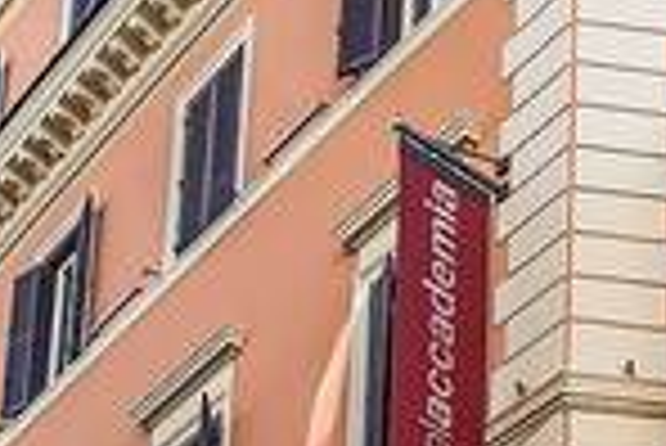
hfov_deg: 15.9
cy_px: 446
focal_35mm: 97
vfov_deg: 13.9
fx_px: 1796
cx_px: 1372
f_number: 9
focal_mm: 18
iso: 640
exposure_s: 1/250
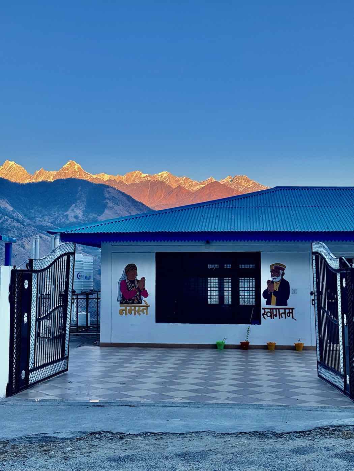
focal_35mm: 48
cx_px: 177
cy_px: 236
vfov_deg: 39.7
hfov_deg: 30.3
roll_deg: +0.2
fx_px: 654
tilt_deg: +4.1
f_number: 1.78
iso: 64
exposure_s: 1/843
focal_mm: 6.76
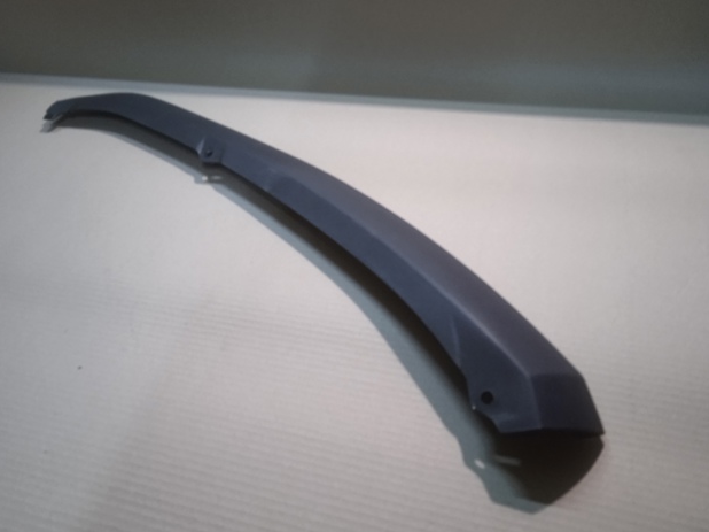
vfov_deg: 48.2
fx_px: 594
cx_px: 354
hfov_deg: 61.7
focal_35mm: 29
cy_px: 267
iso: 787
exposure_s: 1/25
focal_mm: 3.43
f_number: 2.2
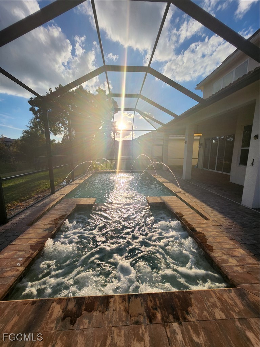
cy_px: 174
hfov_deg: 89.9
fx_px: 130
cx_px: 130
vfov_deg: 106.2
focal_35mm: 13
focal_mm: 1.74
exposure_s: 1/883
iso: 32
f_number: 2.2
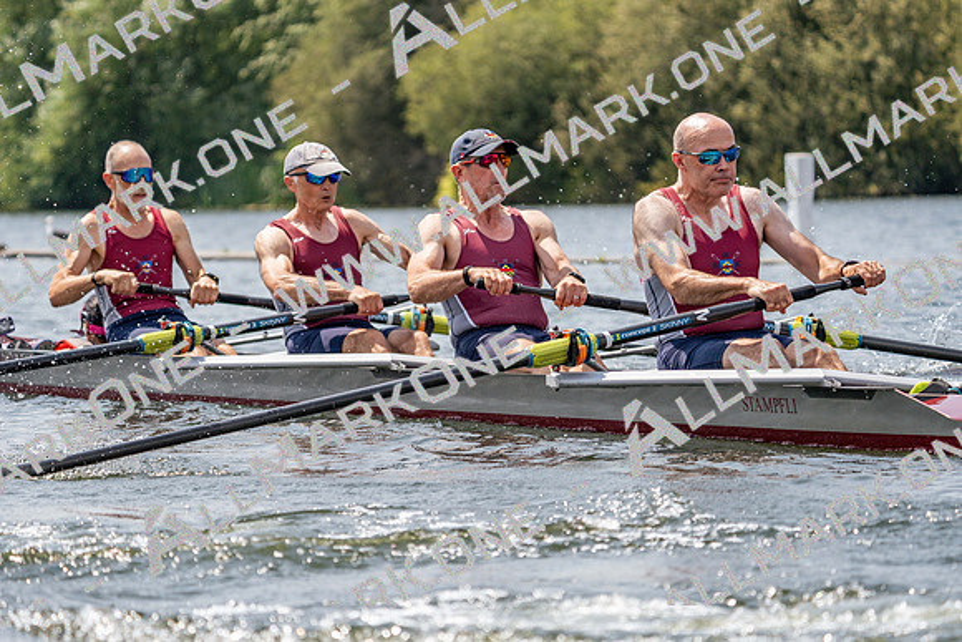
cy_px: 321
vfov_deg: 6.9
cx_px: 481
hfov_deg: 10.3
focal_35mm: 200
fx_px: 5345
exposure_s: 1/1600
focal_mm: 200
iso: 200
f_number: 5.6
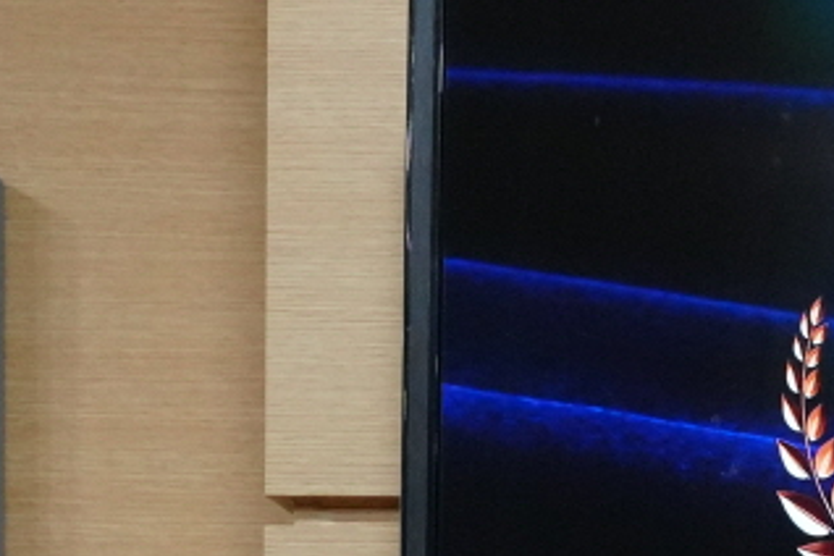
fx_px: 4193
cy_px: 1133
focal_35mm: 181
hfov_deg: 11.0
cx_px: 1157
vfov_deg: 7.3
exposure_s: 1/160
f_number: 5.6
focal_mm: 32
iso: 4000
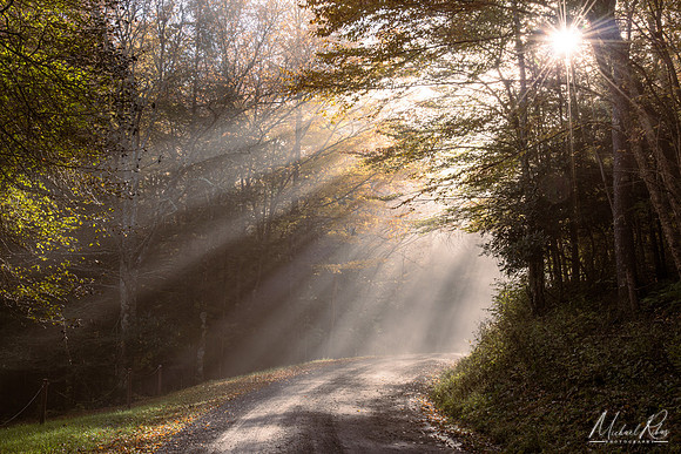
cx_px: 340
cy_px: 227
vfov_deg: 27.0
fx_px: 946
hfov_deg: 39.6
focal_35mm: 50
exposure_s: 1/20
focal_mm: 50
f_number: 22
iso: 100
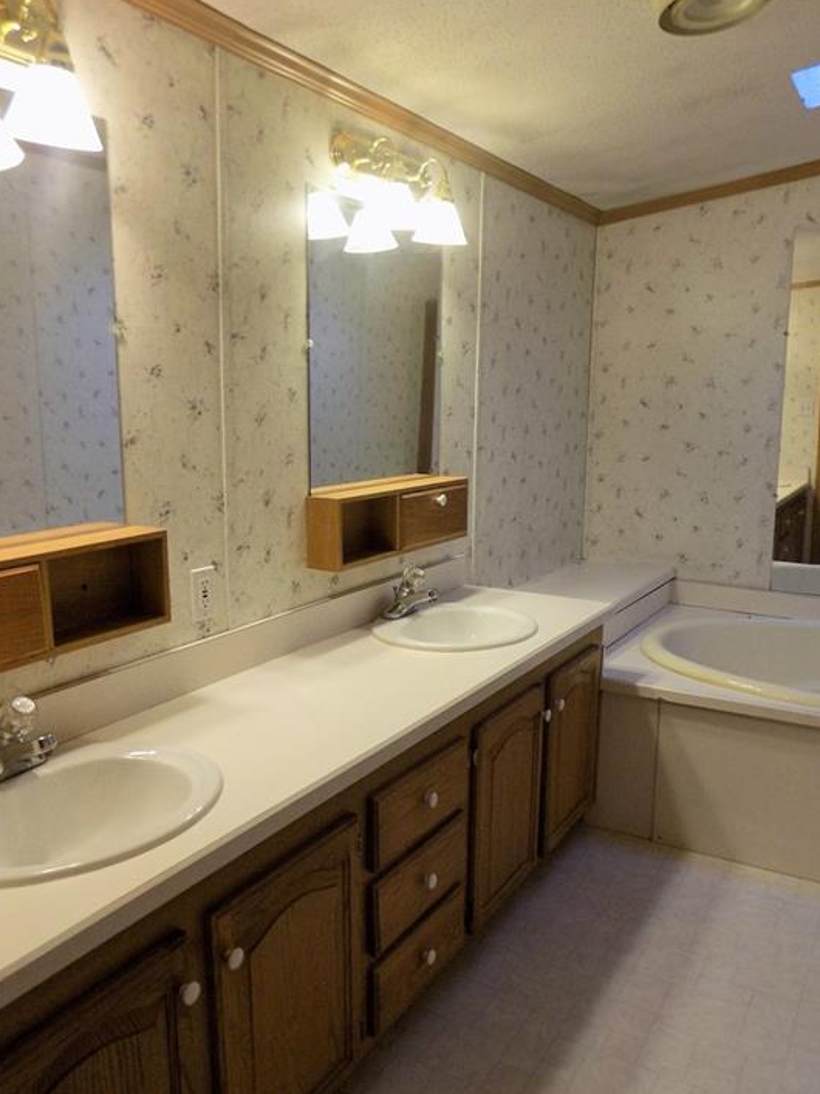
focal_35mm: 25
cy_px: 563
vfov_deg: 69.4
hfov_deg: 54.8
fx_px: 790
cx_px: 427
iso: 140
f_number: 3.1
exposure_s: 1/30
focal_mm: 4
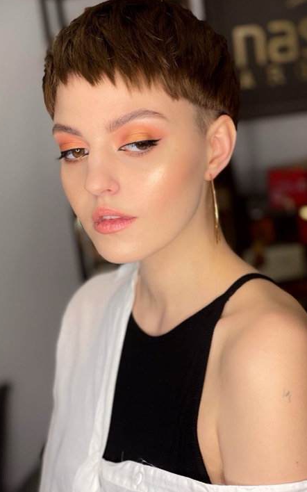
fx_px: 924
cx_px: 158
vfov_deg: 29.8
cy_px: 246
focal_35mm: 69
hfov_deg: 18.9
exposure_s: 1/100
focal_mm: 7.5
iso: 50
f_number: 2.2
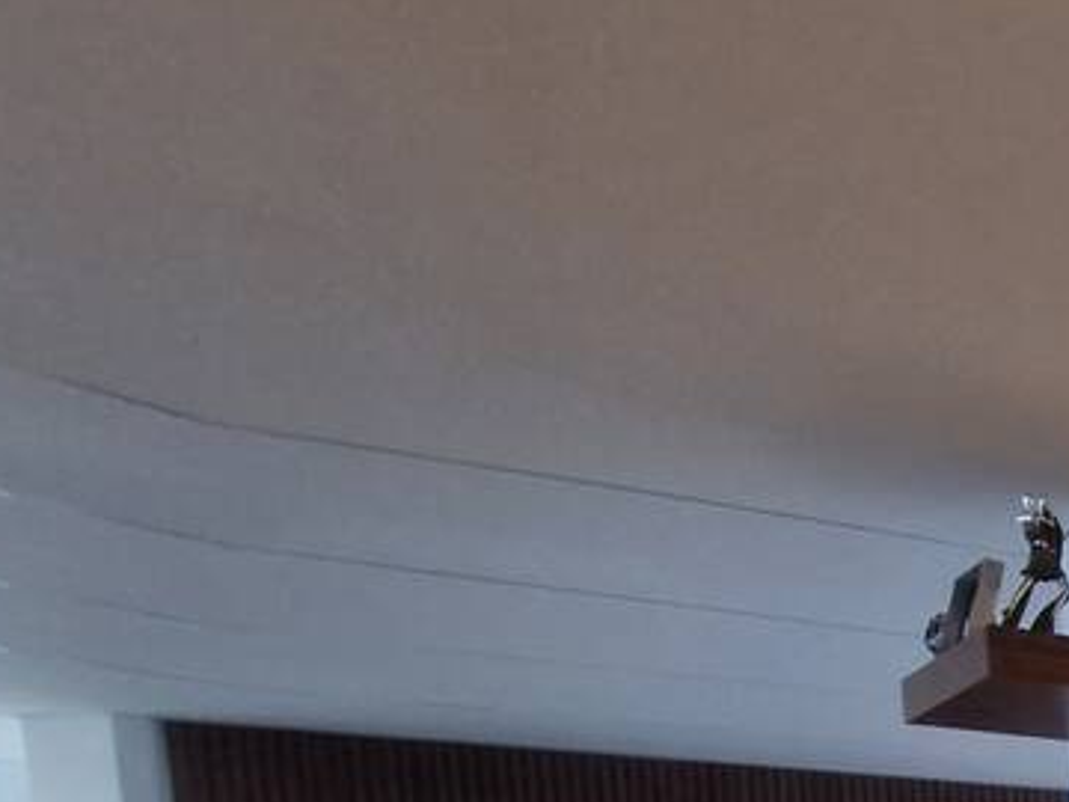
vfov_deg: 22.9
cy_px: 1194
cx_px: 2004
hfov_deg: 21.1
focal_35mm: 52
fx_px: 1606
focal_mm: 1.74
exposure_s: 1/60
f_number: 2.2
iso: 125
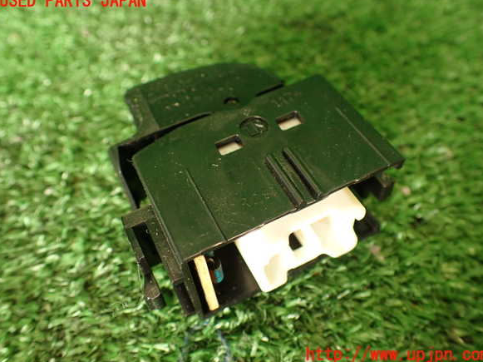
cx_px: 244
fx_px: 432
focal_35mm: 31
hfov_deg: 58.4
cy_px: 178
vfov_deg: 45.4
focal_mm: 5.4
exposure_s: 1/40
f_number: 2.3
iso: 200
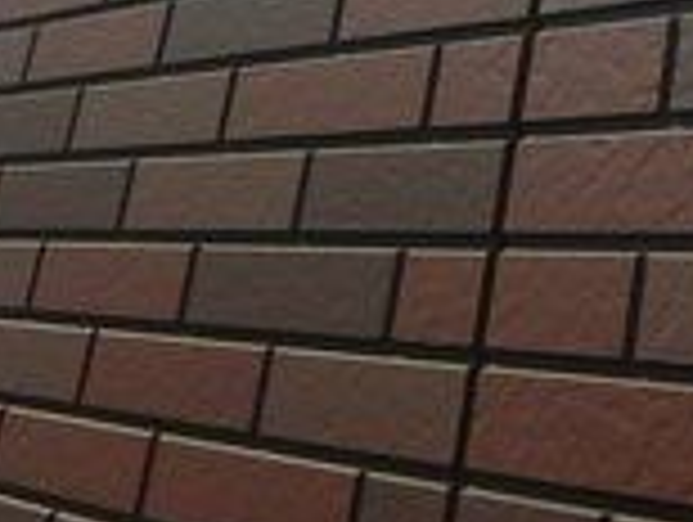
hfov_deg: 18.4
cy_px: -387
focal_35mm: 87
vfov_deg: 15.0
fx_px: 1744
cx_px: 1188
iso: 125
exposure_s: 1/640
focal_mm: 3.7
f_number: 6
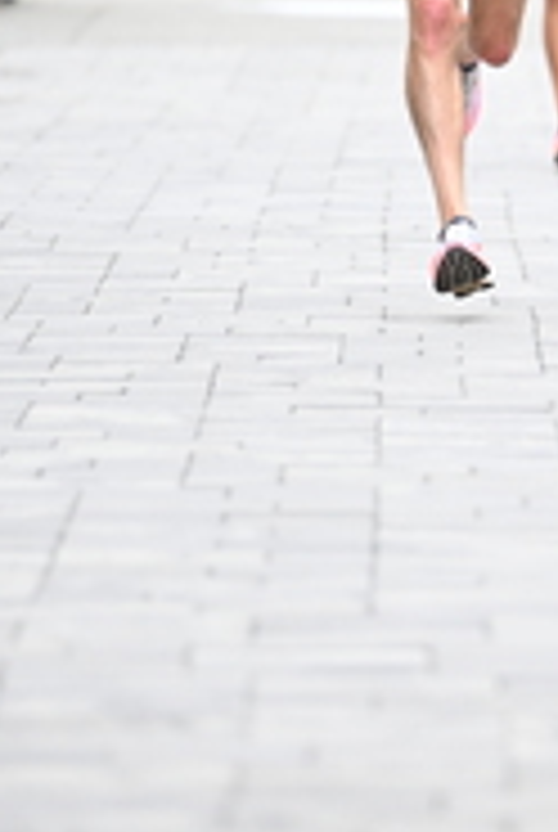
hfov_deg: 2.3
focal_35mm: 594
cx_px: 551
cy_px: 135
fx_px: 13758
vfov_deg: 3.5
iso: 1600
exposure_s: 1/1000
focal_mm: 200
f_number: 2.8
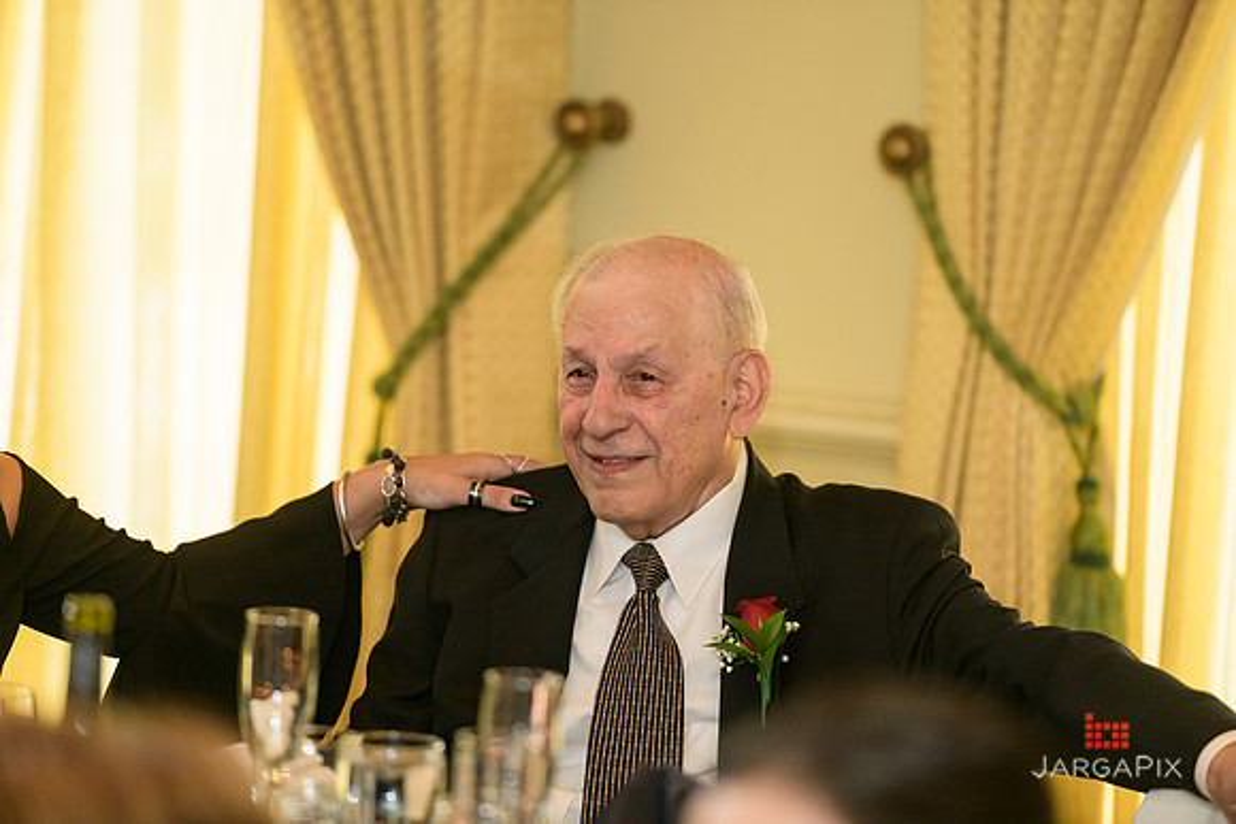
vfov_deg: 6.9
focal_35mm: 200
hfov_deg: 10.3
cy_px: 412
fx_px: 6868
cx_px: 618
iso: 1600
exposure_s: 1/125
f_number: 3.2
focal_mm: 200
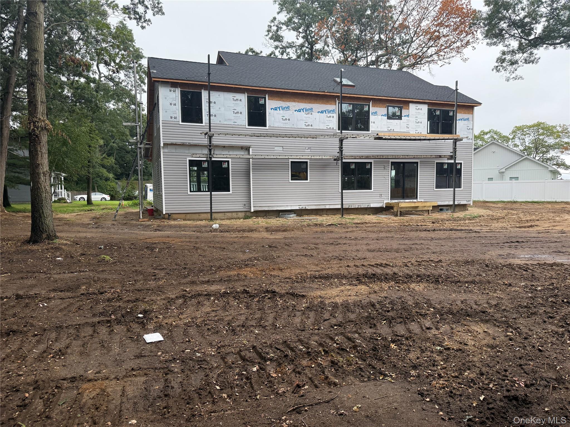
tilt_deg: -3.3
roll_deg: +0.5
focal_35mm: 24
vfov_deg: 56.8
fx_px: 395
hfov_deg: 71.6
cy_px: 214
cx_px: 285
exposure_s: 1/1106
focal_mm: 6.76
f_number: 1.78
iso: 100
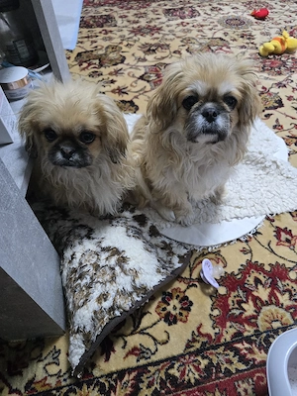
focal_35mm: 23
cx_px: 148
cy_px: 198
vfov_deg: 73.9
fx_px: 263
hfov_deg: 58.9
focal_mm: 6.3
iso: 800
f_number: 1.7
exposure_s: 1/101
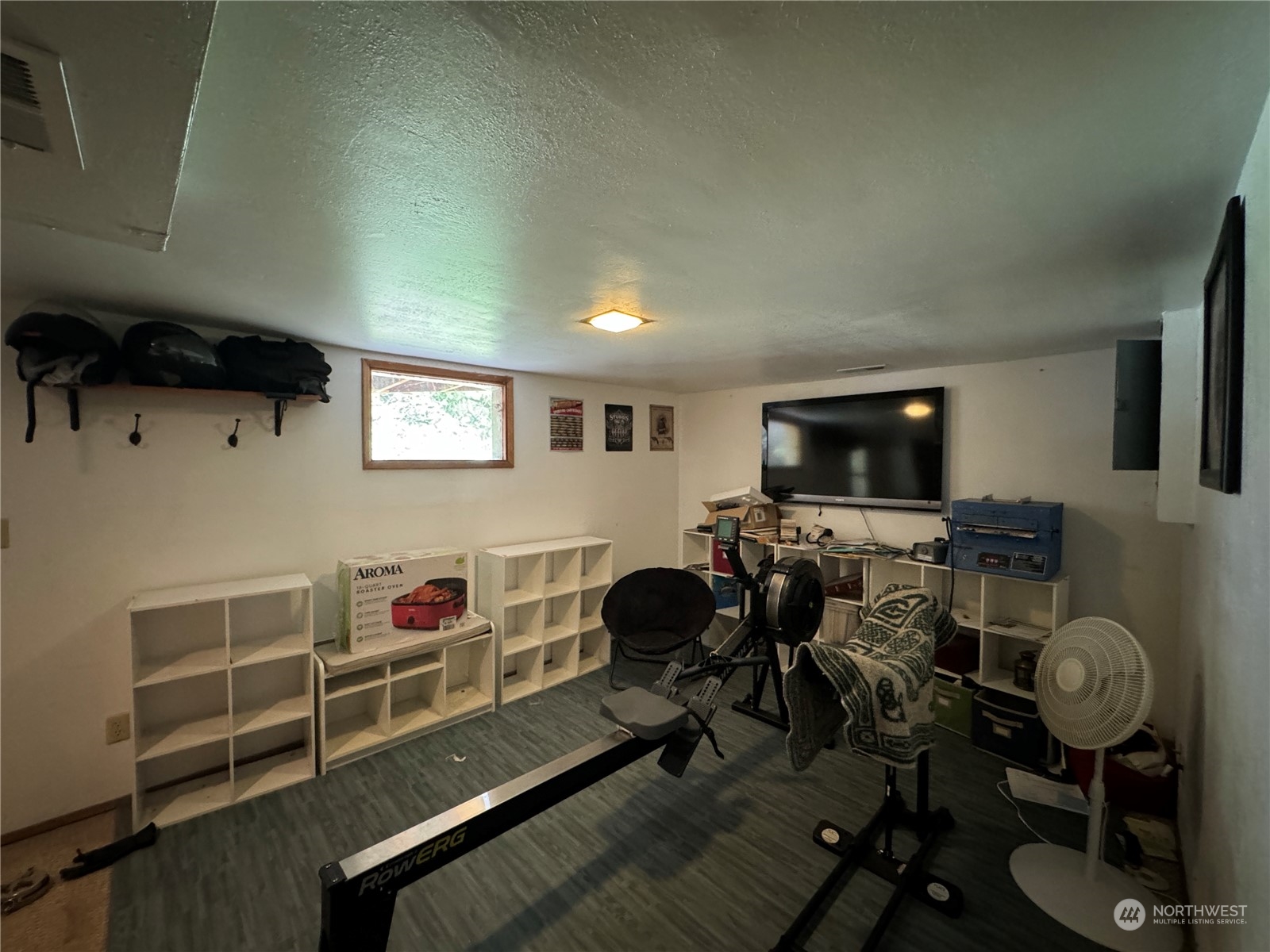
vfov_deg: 85.7
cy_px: 476
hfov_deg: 102.1
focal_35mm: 14
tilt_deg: -1.4
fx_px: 514
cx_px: 635
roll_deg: -1.1
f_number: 2.2
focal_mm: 2.22
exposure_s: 1/40
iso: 800
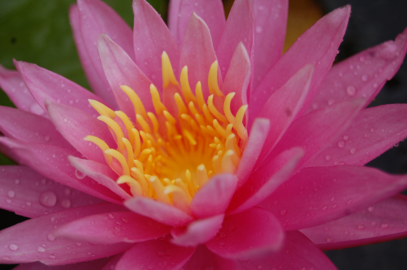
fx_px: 932
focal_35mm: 82
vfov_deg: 16.5
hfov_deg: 24.6
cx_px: 204
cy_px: 135
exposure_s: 1/125
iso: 200
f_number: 5.6
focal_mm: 55
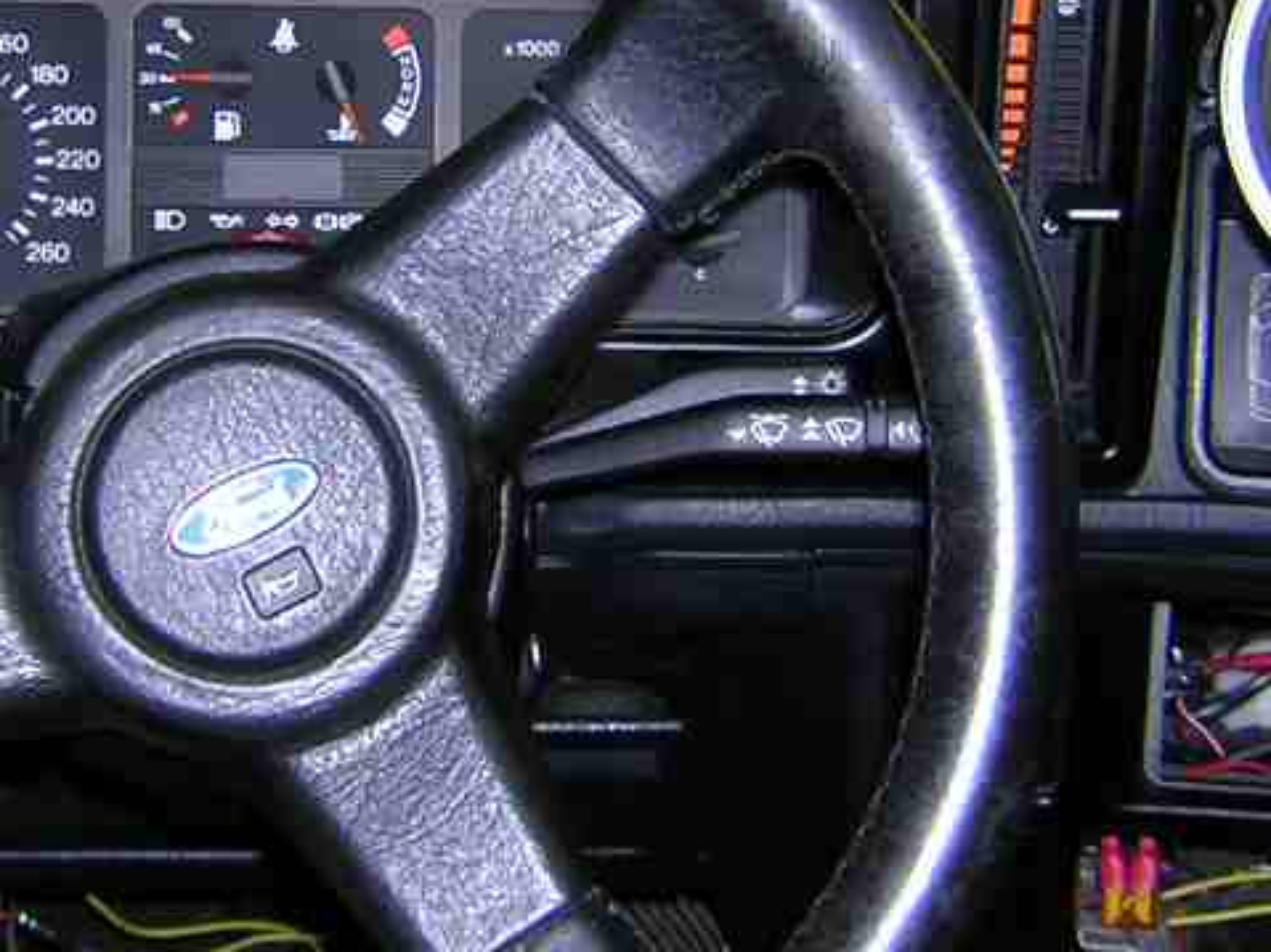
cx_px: 549
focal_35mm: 77
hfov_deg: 25.3
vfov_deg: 18.9
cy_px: 146
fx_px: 2827
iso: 100
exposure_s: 1/60.1
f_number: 2.6
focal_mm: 4.7
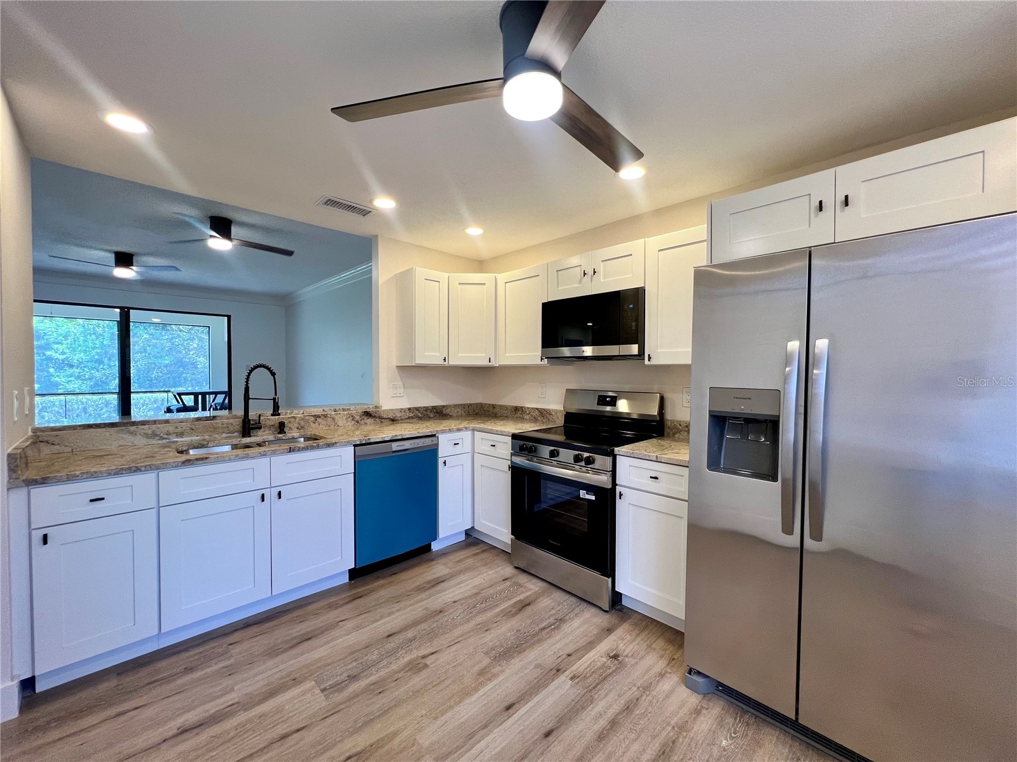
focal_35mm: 13
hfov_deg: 106.2
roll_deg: -0.2
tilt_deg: -2.5
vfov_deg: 89.9
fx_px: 382
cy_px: 381
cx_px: 508
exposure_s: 1/120
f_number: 1.8
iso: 125
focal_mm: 1.57
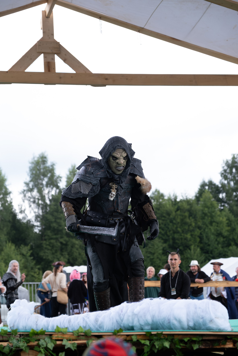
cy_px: 178
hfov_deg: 16.5
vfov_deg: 24.5
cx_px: 119
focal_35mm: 83
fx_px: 823
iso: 800
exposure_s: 1/640
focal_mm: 55
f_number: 3.6
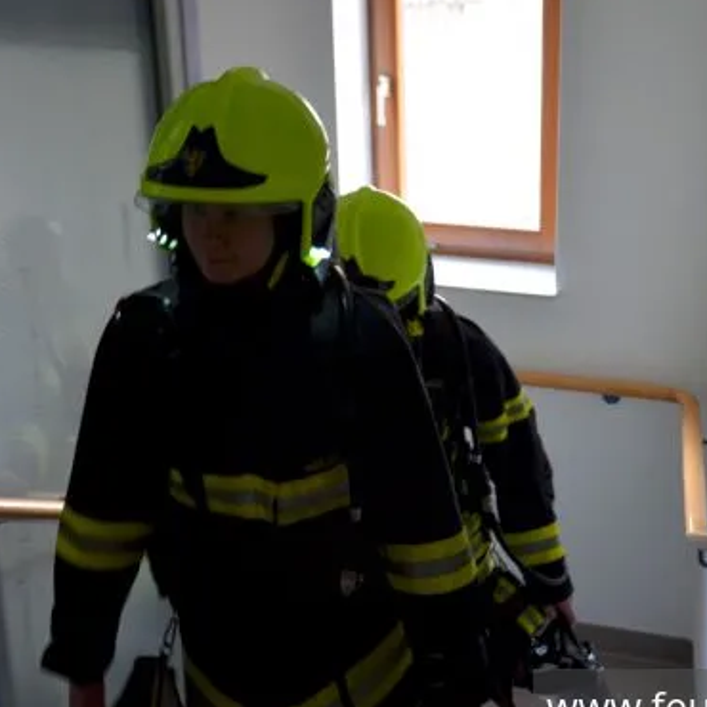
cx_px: 373
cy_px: 340
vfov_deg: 25.7
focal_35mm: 67
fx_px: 1548
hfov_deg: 25.7
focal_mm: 30
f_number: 4.2
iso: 800
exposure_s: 1/30
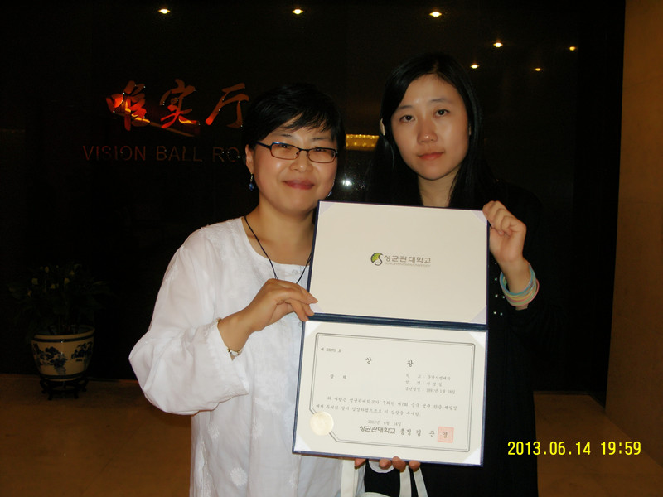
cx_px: 332
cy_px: 248
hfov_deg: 49.0
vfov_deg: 37.7
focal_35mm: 38
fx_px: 728
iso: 80
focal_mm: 7.8
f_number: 2.8
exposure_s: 1/40
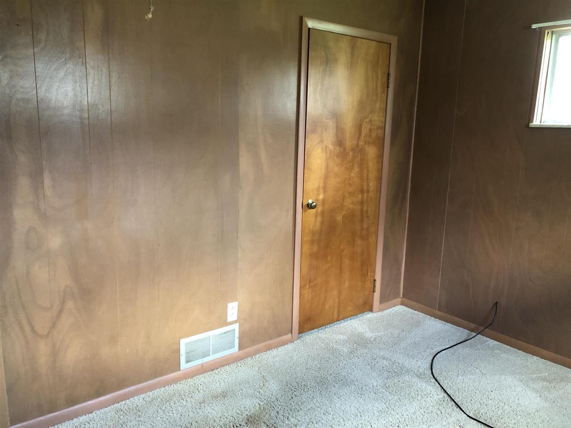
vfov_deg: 49.7
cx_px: 286
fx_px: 462
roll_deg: -1.3
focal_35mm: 28
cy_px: 214
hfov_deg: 63.4
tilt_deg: -11.1
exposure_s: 1/11
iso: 100
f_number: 1.8
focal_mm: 4
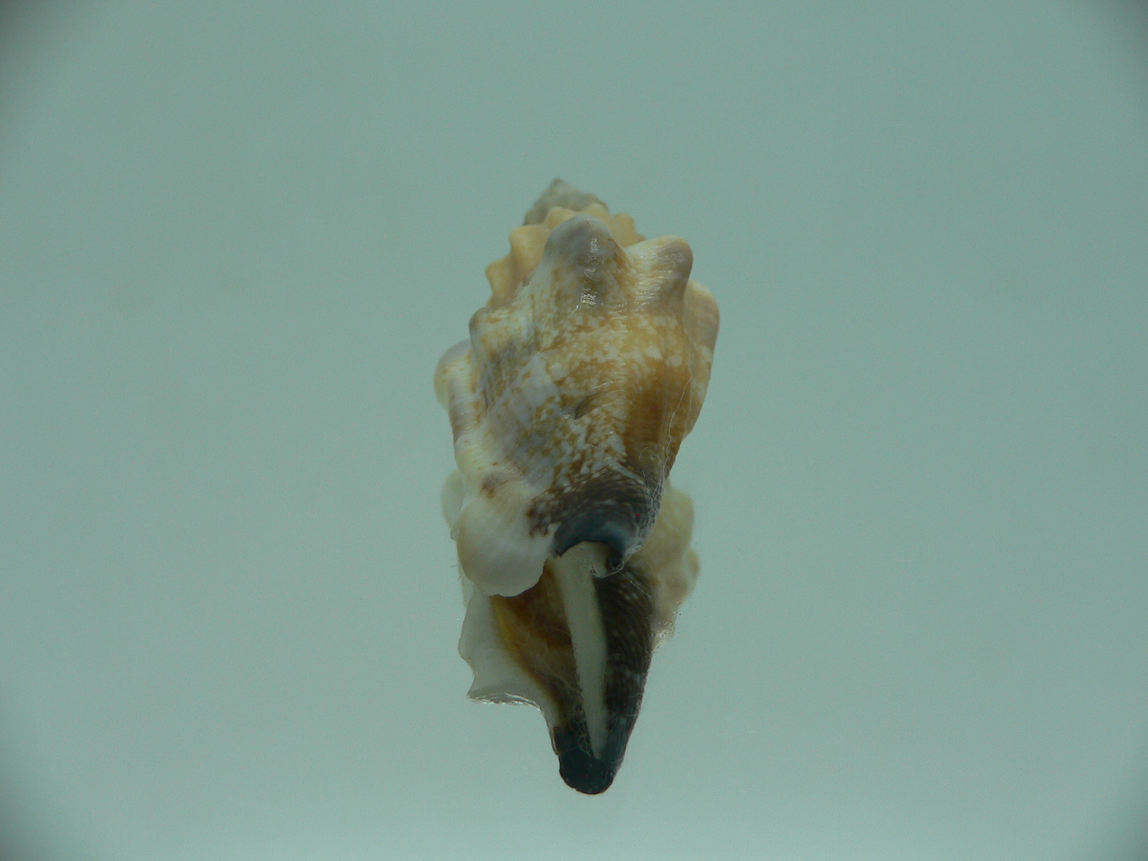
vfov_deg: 40.7
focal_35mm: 35
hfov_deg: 52.6
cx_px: 574
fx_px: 1161
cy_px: 430
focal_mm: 4.6
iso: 80
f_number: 2.8
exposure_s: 1/80
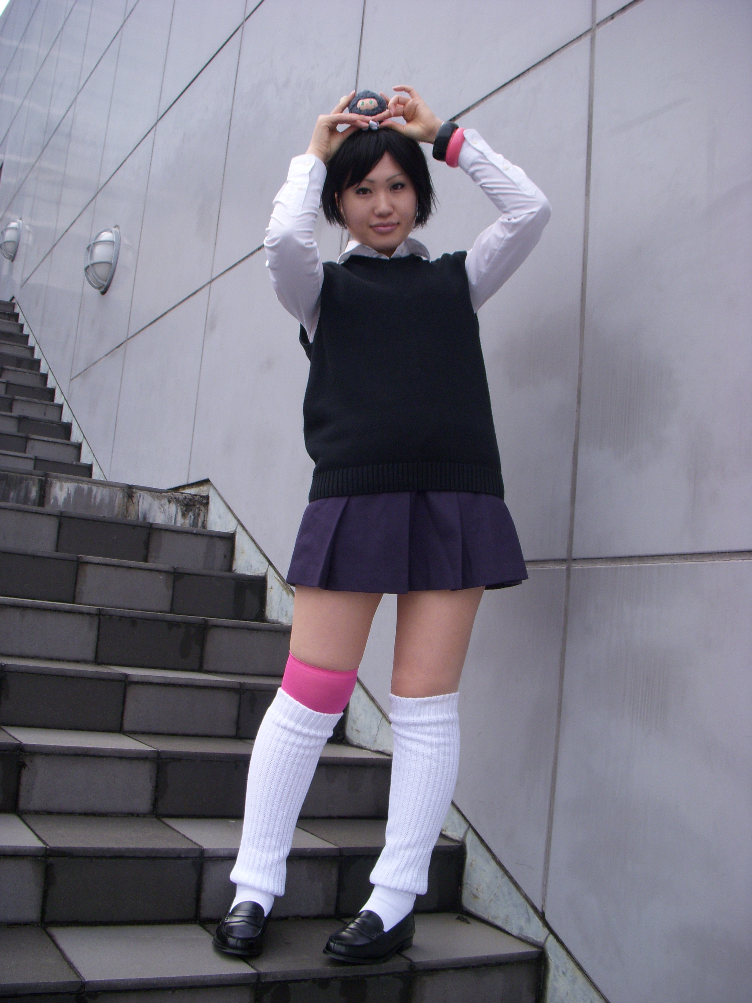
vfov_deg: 49.0
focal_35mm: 38
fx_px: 1101
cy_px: 502
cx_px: 376
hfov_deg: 37.7
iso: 100
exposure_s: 1/320
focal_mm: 6.3
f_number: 3.3
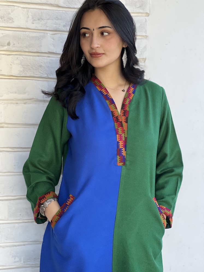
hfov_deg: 19.1
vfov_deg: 25.3
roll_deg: -1.7
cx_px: 102
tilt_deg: -4.1
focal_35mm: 77
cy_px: 136
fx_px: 605
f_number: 2.8
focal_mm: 9
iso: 200
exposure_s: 1/121
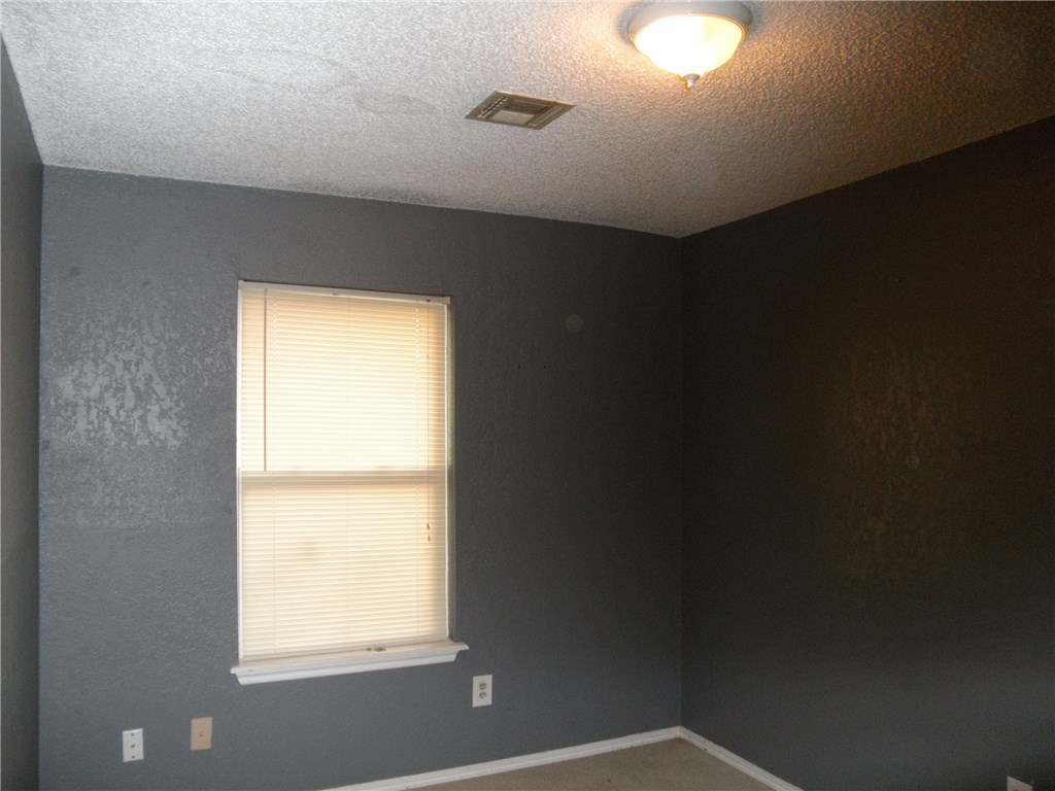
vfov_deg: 49.7
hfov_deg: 63.4
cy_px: 396
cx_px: 528
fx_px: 853
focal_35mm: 28
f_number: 3
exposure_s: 1/30
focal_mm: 5
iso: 250
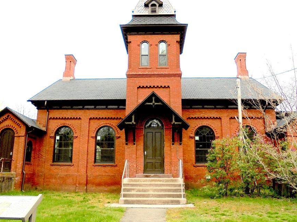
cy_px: 108
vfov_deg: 45.4
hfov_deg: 58.4
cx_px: 148
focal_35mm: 31
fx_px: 266
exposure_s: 1/200
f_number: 3.5
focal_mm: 4.6
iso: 100
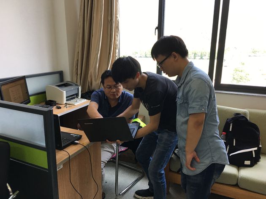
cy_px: 100
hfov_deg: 61.6
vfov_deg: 48.3
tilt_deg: -11.8
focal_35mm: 29
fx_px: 223
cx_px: 133
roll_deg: -0.5
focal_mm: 4.15
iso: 25
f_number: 2.2
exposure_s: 1/33
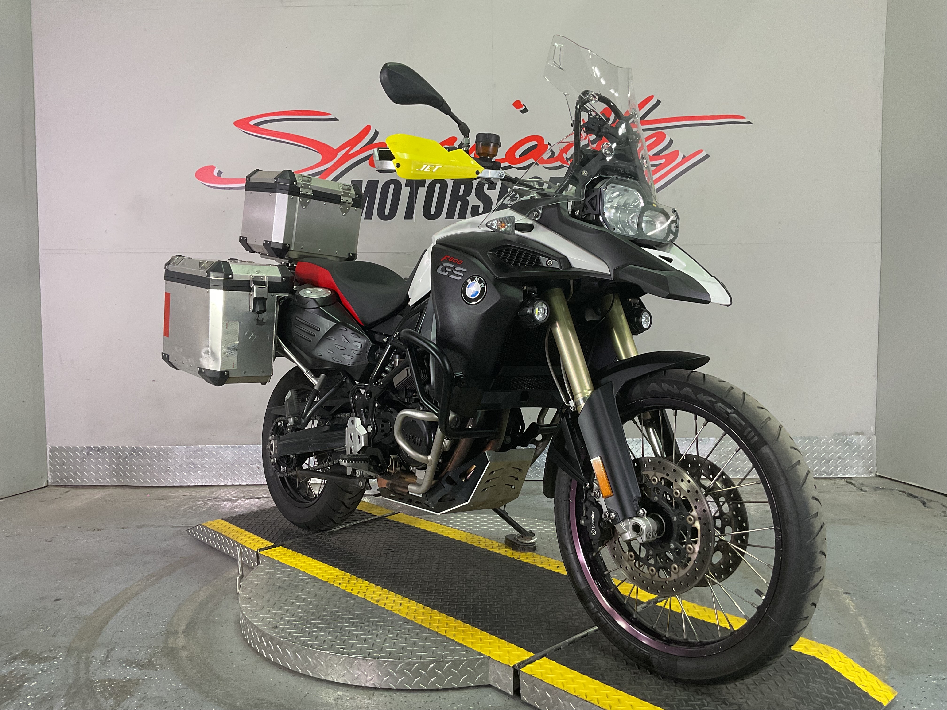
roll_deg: +0.4
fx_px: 793
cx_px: 474
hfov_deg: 61.7
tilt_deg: -4.5
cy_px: 355
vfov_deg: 48.2
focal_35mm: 29
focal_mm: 3
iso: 100
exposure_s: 1/60
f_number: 1.8
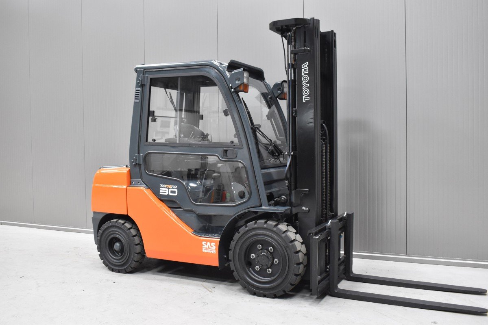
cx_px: 244
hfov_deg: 55.1
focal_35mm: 34
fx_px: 468
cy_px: 162
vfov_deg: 38.4
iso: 1600
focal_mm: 23
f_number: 5
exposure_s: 1/25
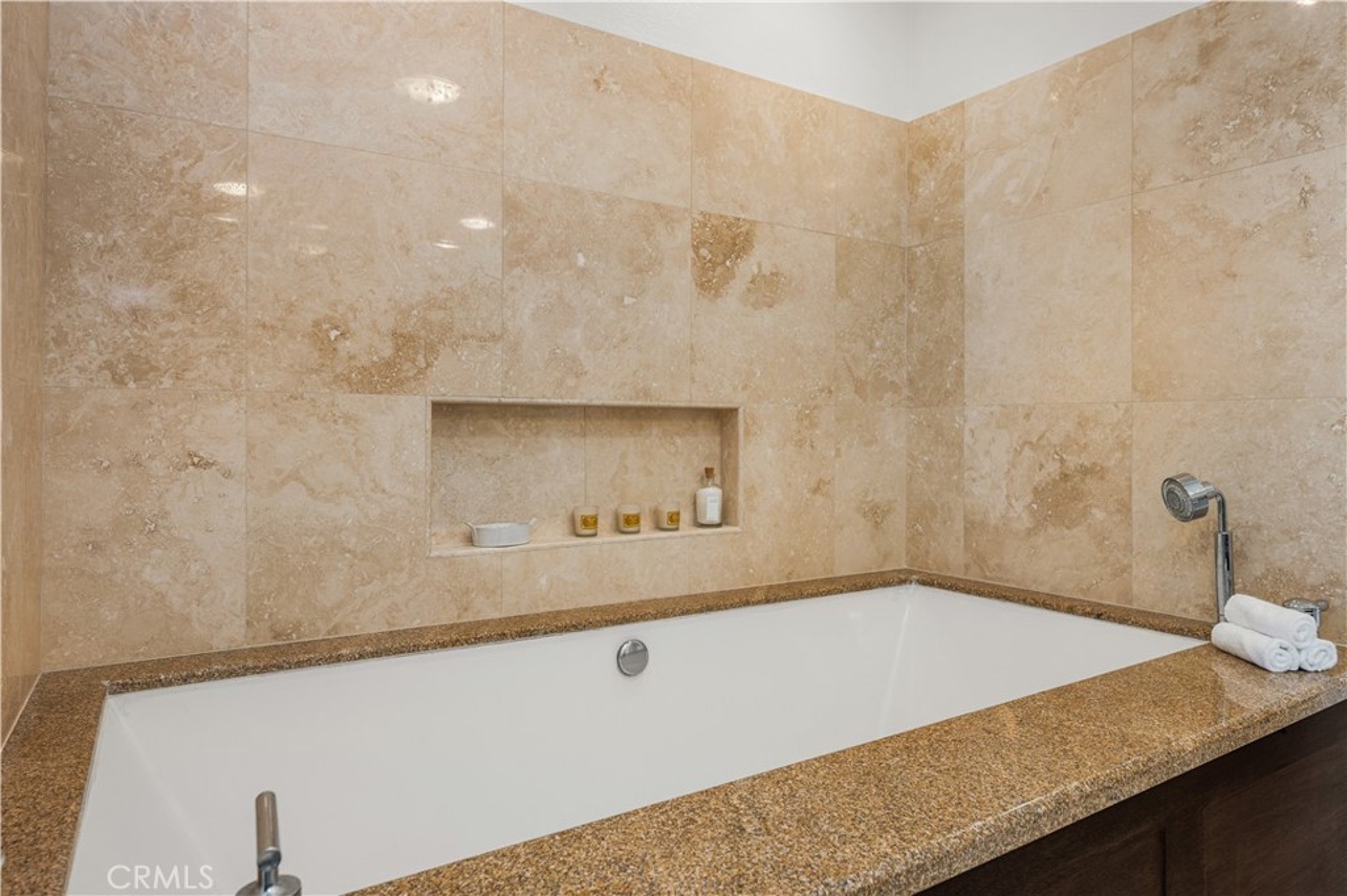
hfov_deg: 84.0
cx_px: 674
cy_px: 448
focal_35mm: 20
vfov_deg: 61.9
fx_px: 748
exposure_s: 1/8
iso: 100
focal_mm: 20
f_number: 6.3
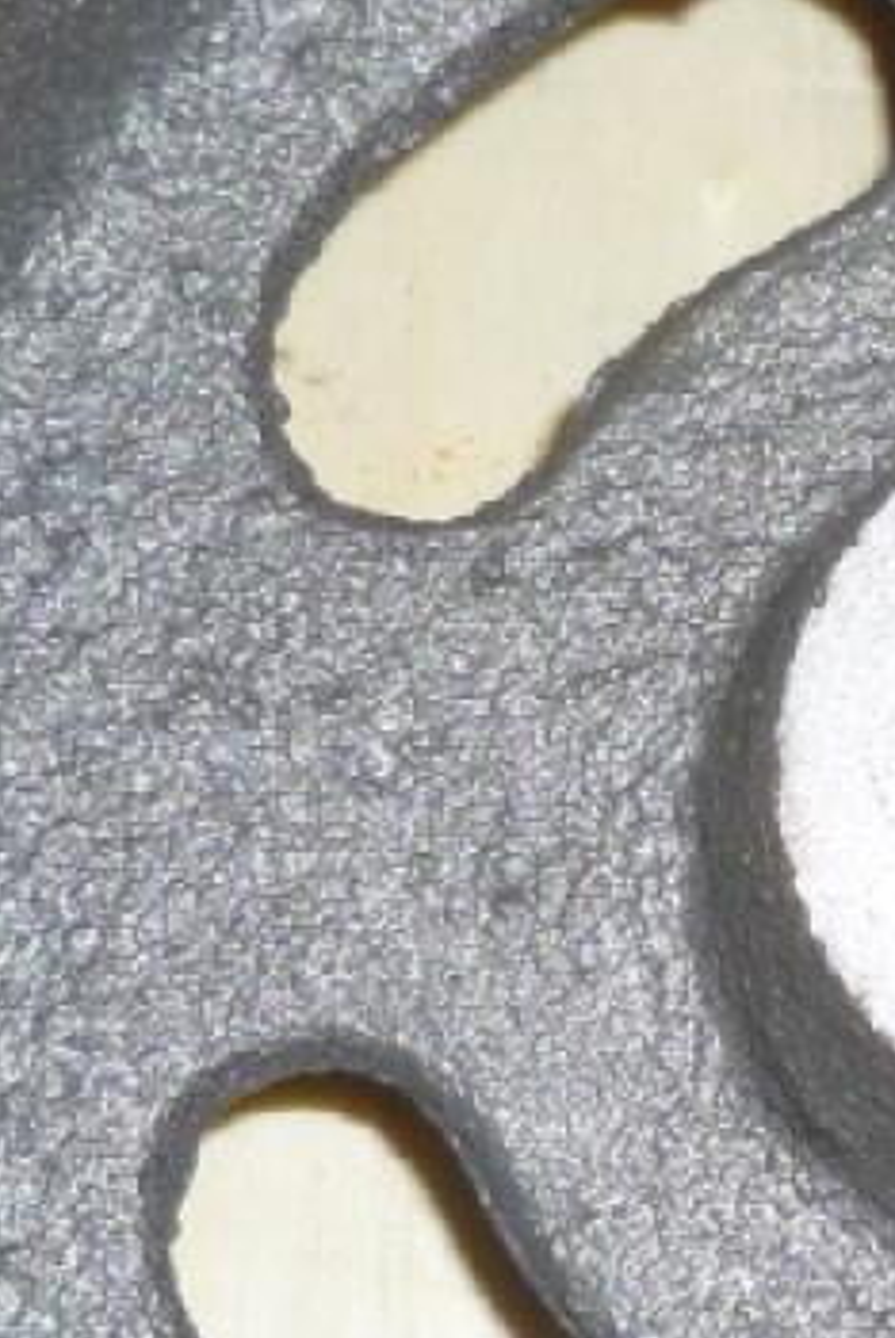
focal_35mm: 133
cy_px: 1005
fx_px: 4950
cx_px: 1331
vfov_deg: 15.3
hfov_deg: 10.0
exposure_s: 1/30
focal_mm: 5
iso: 125
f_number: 3.3
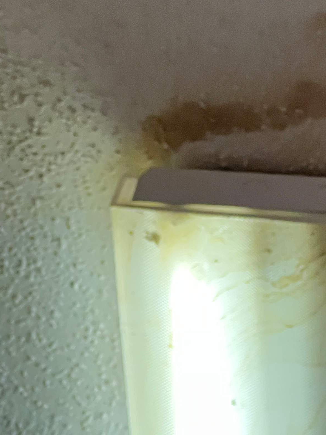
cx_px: 355
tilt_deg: +53.4
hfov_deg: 7.5
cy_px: 191
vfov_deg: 10.0
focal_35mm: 198
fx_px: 2486
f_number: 2.8
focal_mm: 9
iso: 250
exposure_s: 1/120
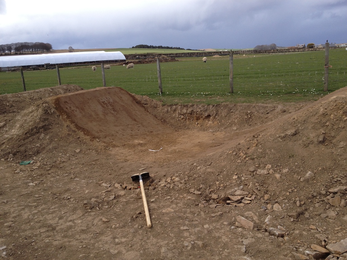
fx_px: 351
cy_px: 130
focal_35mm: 35
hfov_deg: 52.6
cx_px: 174
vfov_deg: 40.7
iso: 50
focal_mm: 4.28
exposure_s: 1/986
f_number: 2.4
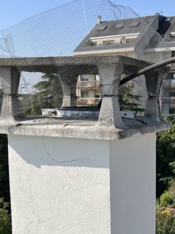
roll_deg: +2.3
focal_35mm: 59
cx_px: 115
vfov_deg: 31.7
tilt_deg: -12.4
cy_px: 192
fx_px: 398
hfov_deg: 24.7
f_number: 1.6
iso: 50
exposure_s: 1/3876
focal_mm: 5.1
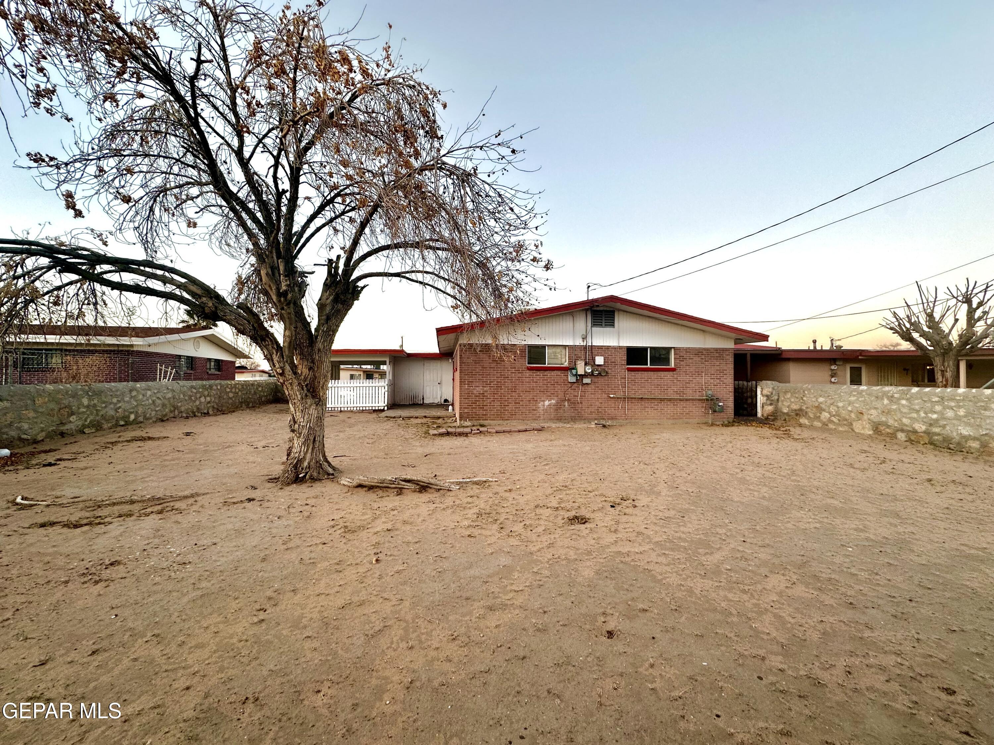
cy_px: 372
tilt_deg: +1.9
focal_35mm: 14
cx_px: 497
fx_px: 402
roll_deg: +0.0
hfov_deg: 102.1
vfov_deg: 85.7
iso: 50
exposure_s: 1/99
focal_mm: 2.22
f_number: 2.2
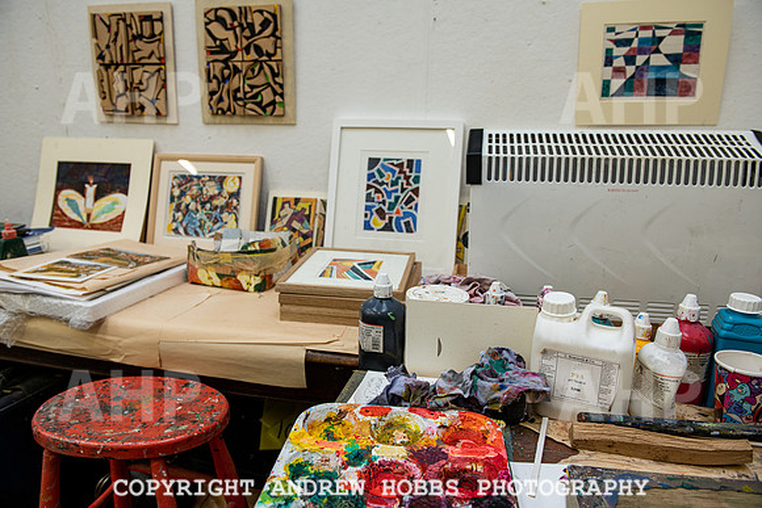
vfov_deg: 53.2
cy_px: 254
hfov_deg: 73.7
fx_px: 508
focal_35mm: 24
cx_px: 381
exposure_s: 1/10
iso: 64
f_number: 5.6
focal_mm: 24
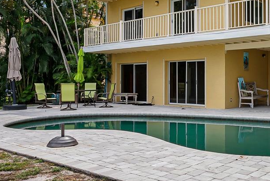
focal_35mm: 40
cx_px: 223
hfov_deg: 45.5
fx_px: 300
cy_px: 53
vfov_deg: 33.0
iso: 80
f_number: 9
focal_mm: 16
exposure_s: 1/100
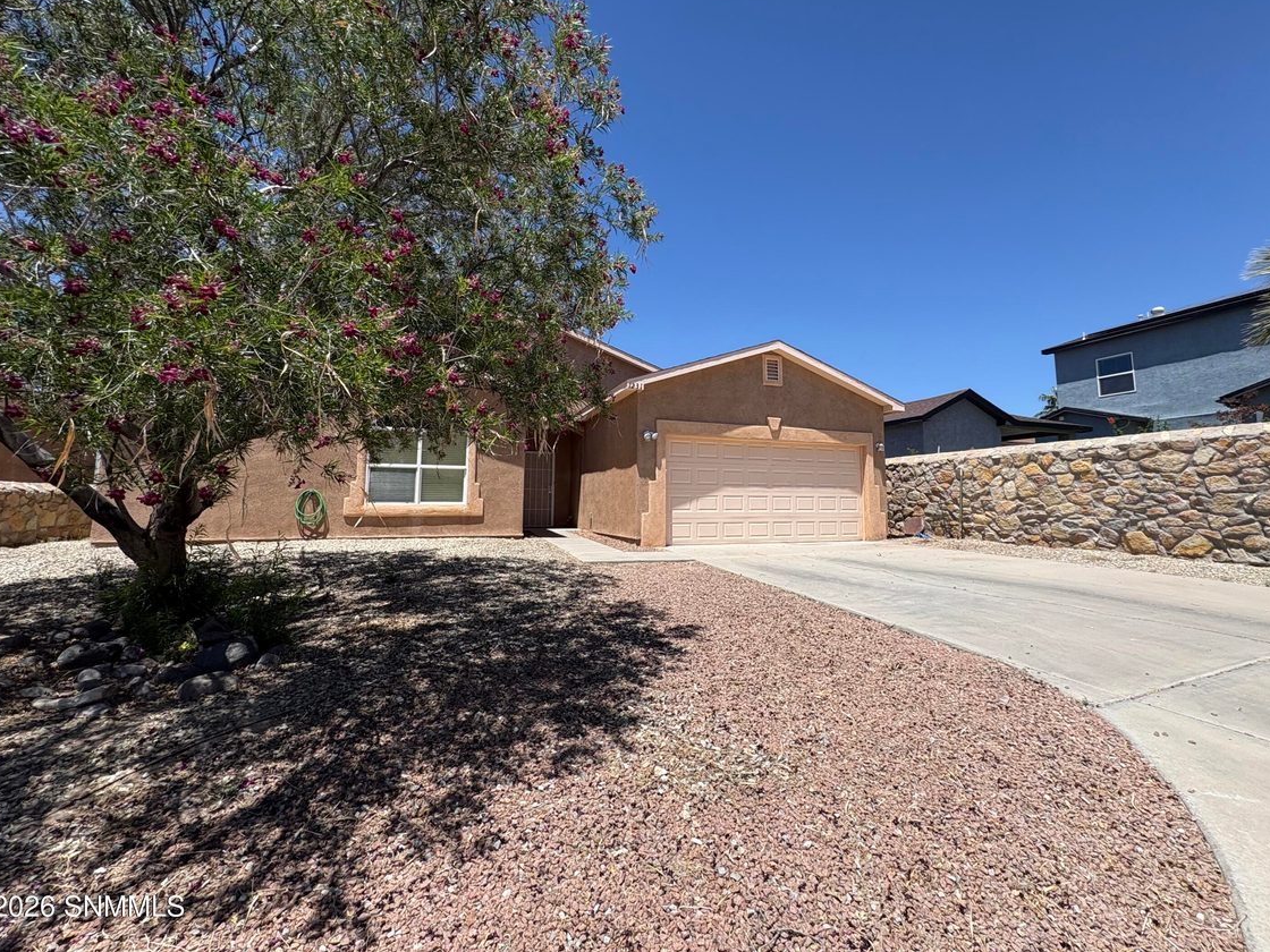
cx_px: 649
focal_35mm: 15
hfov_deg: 98.2
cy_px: 443
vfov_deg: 81.6
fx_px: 550
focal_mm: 2.22
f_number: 2.2
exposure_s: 1/1976
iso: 40
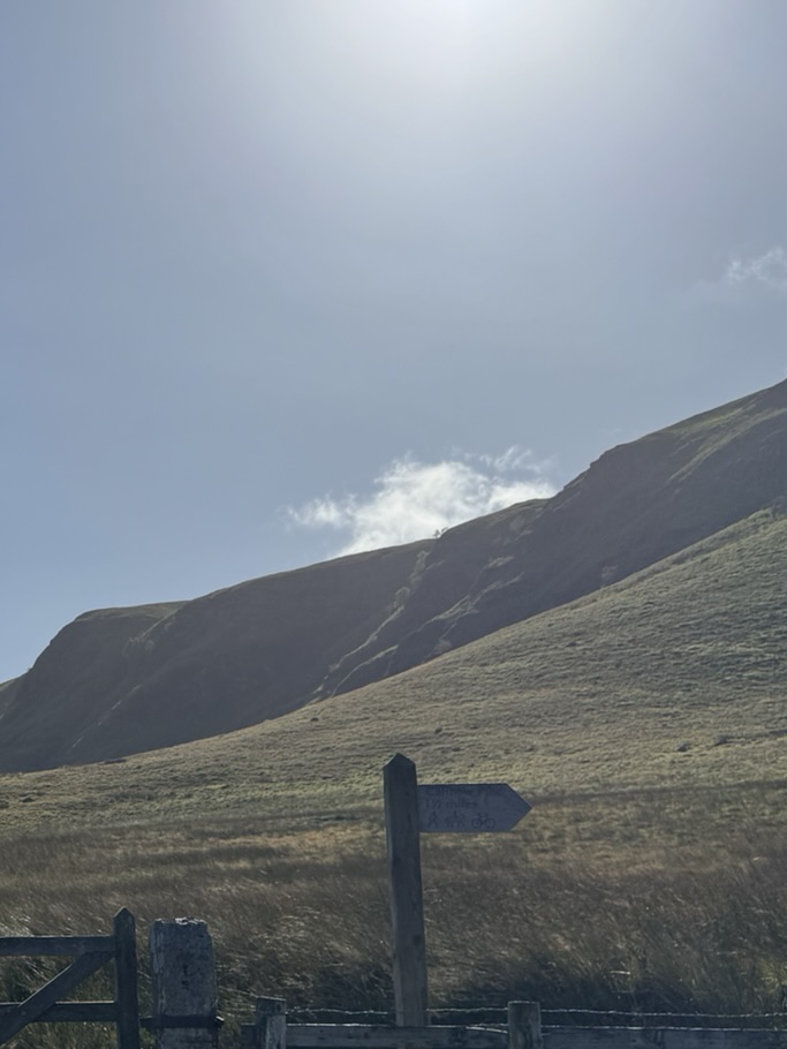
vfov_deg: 34.8
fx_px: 1636
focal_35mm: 54
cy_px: 775
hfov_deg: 24.3
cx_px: -184
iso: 64
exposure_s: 1/12346
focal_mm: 6.76
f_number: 1.78
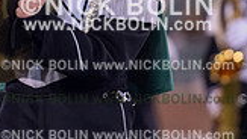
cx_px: 117
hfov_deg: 2.9
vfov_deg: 1.6
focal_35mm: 745
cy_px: -40
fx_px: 4883
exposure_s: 1/1250
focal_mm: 200
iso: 2500
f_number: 2.8
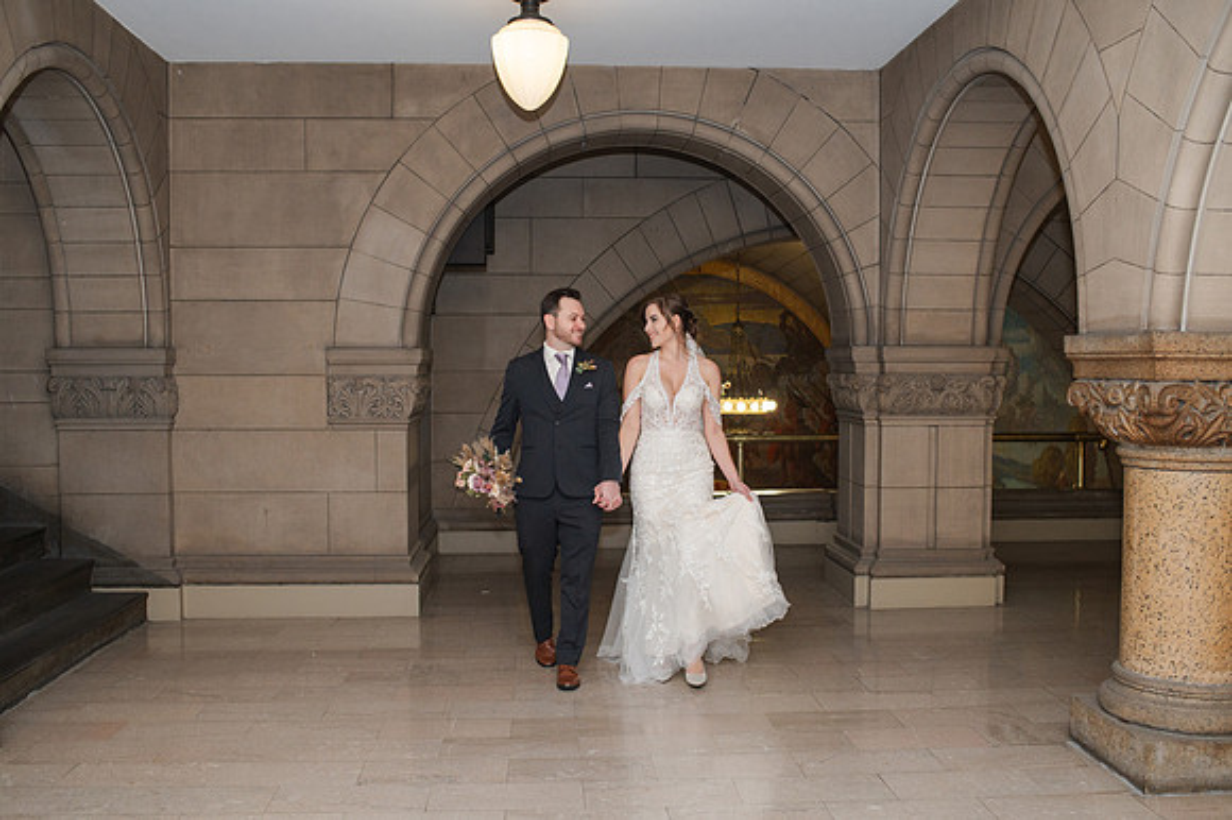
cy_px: 418
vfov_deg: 37.0
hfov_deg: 53.4
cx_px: 604
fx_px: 1224
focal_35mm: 36
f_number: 3.5
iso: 1000
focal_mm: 35
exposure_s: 1/200
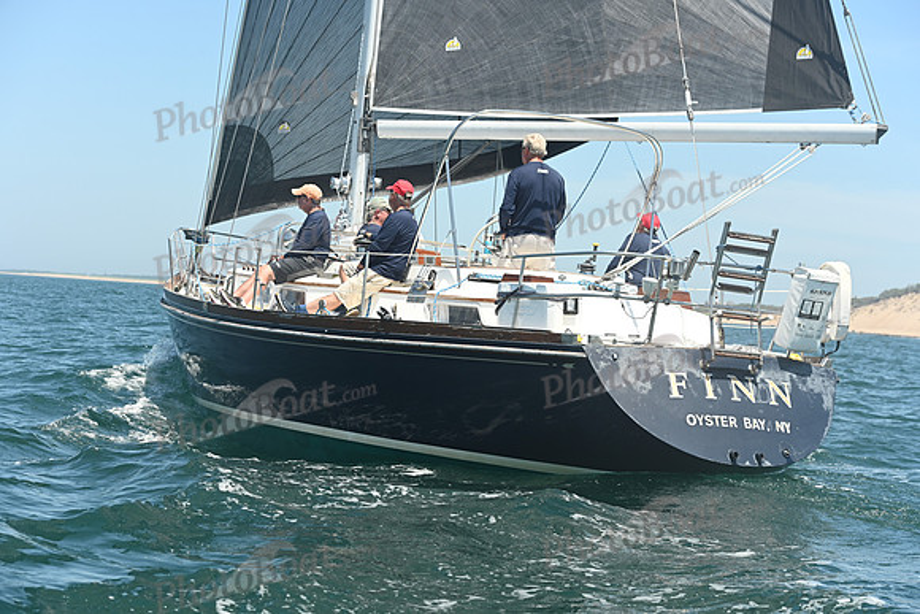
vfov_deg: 19.5
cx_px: 460
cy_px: 307
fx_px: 1789
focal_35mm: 70
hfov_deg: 28.8
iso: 320
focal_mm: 70
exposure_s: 1/1000
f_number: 6.3
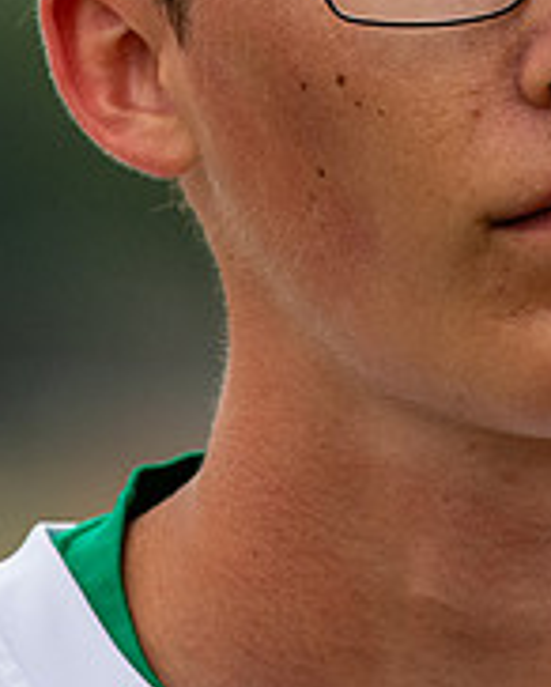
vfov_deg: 1.2
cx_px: 527
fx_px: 32560
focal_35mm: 1600
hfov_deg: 1.0
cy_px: 23
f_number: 7.1
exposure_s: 1/2000
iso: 800
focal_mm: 300
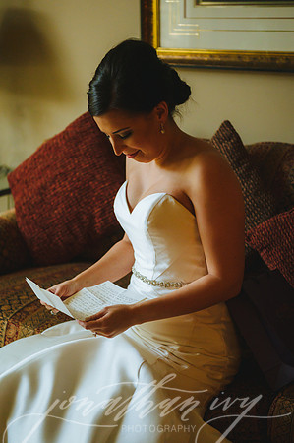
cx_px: 147
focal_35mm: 70
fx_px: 859
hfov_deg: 19.4
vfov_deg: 28.9
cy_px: 222
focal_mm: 70
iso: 4000
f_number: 2.8
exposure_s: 1/125
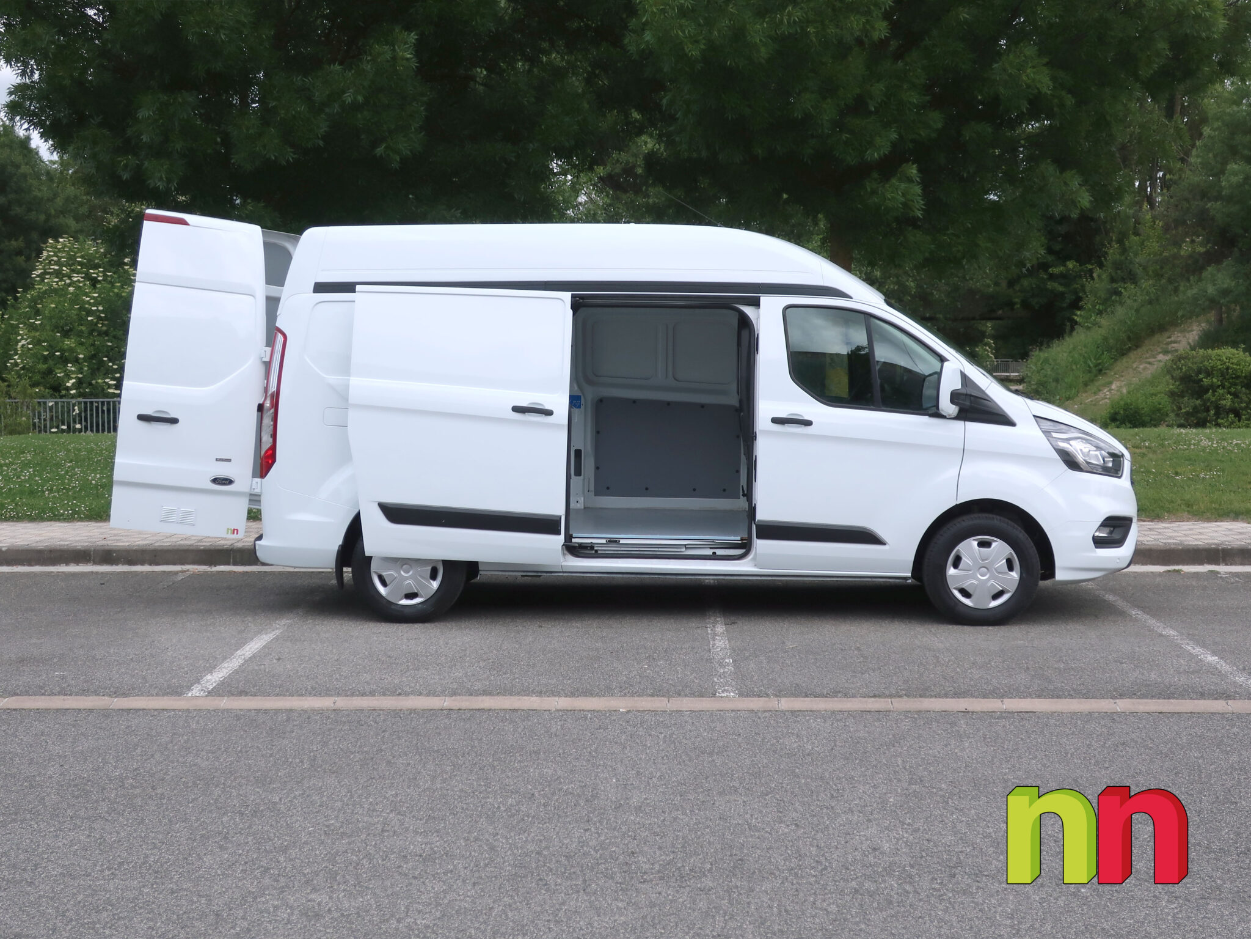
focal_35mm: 24
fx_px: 867
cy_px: 470
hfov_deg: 71.6
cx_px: 626
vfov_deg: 56.8
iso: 80
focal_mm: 6.86
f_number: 1.8
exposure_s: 1/3200
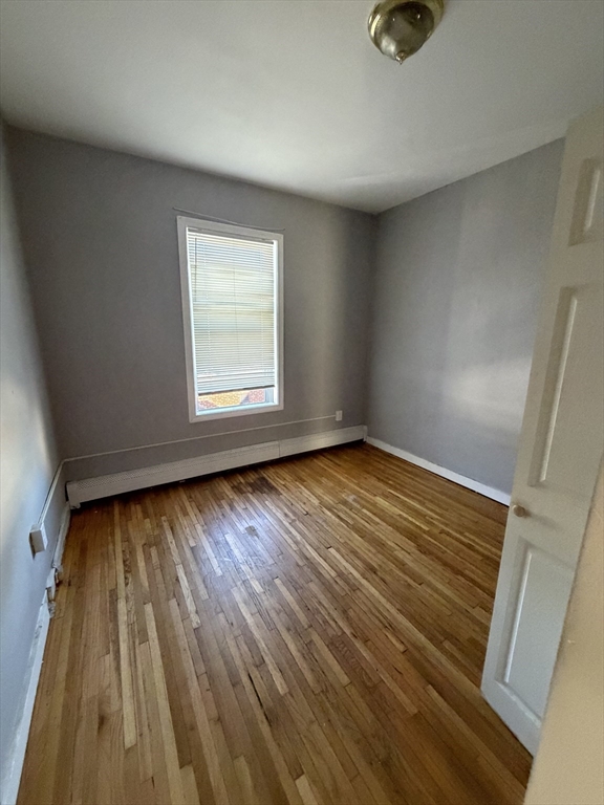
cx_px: 302
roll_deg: +0.2
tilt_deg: -14.2
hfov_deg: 85.7
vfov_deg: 102.1
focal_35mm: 14
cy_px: 402
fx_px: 326
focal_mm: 2.22
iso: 500
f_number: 2.2
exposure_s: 1/60
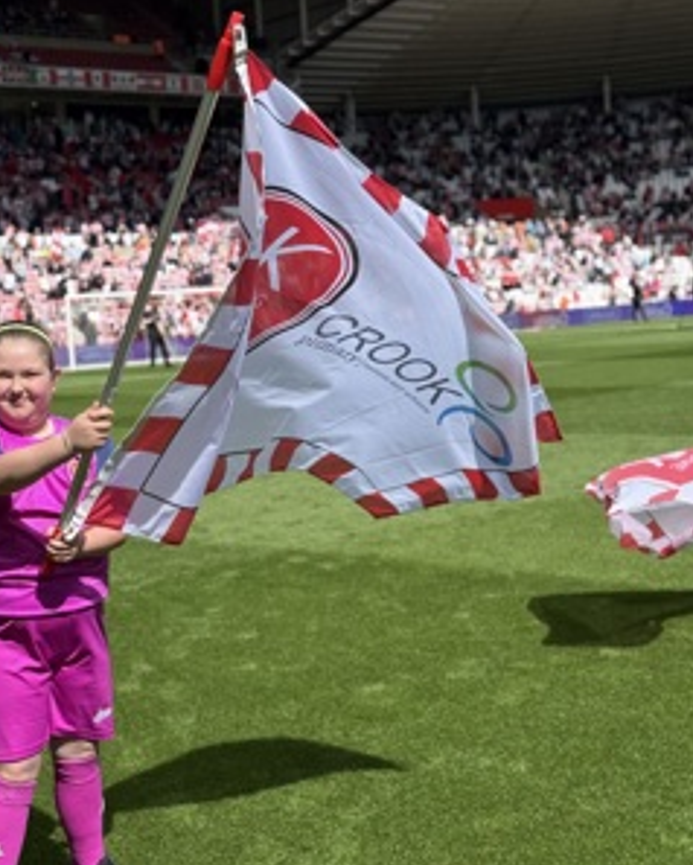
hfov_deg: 24.2
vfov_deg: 30.0
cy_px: 478
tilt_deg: -4.4
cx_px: 259
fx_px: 1614
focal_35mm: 63
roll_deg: +4.0
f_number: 1.78
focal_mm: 6.76
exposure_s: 1/6536
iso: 100
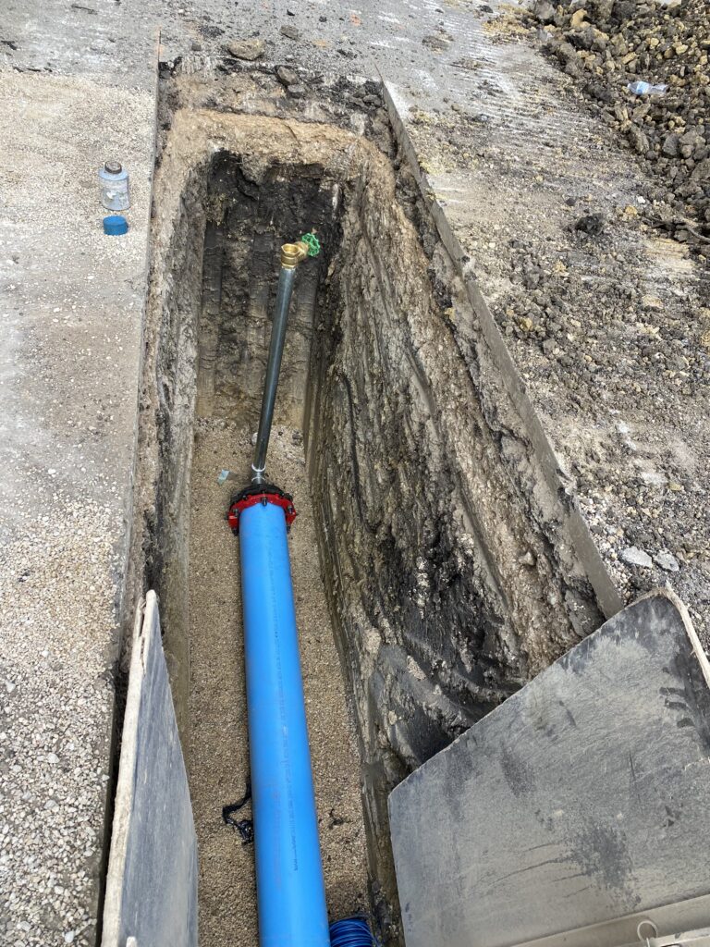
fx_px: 711
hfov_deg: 53.1
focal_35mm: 26
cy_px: 474
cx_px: 355
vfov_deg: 67.3
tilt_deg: -46.7
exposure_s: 1/1808
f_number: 1.8
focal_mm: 4.25
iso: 32
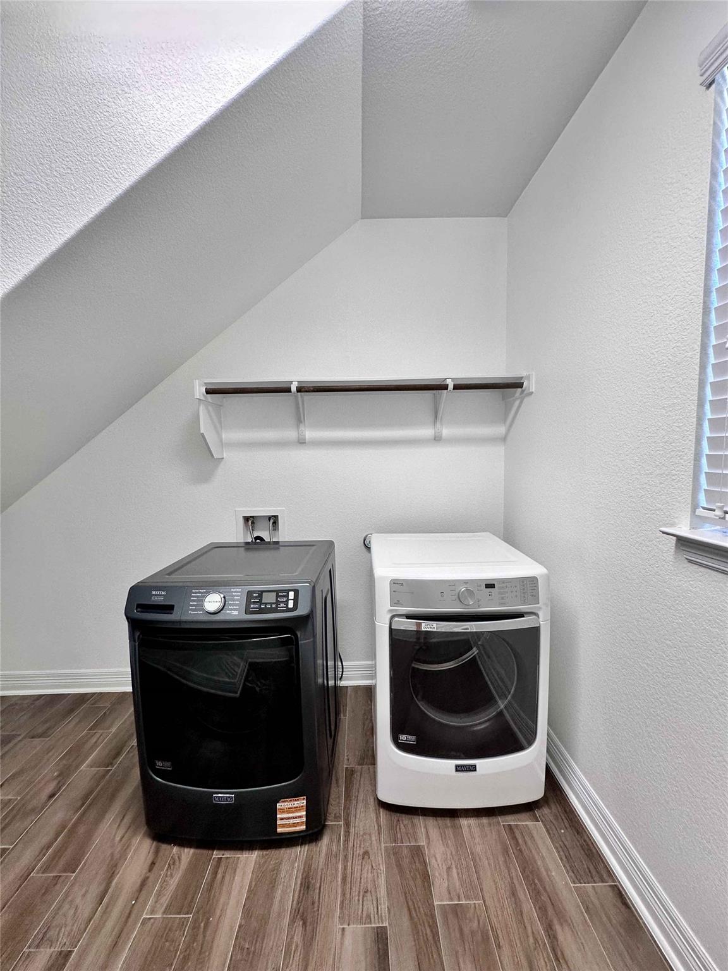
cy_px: 486
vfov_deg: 102.1
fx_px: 393
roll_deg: +0.4
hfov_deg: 85.7
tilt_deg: -4.7
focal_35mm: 14
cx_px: 364
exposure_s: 1/120
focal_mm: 2.22
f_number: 2.2
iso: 160
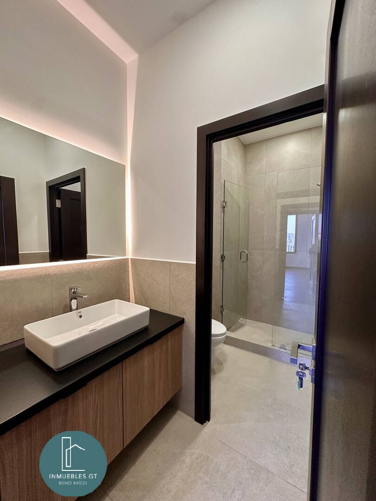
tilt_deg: -2.8
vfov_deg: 102.1
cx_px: 188
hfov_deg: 85.7
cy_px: 250
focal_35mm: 14
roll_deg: -0.9
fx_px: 203
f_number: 2.2
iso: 250
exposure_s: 1/120
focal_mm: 2.22
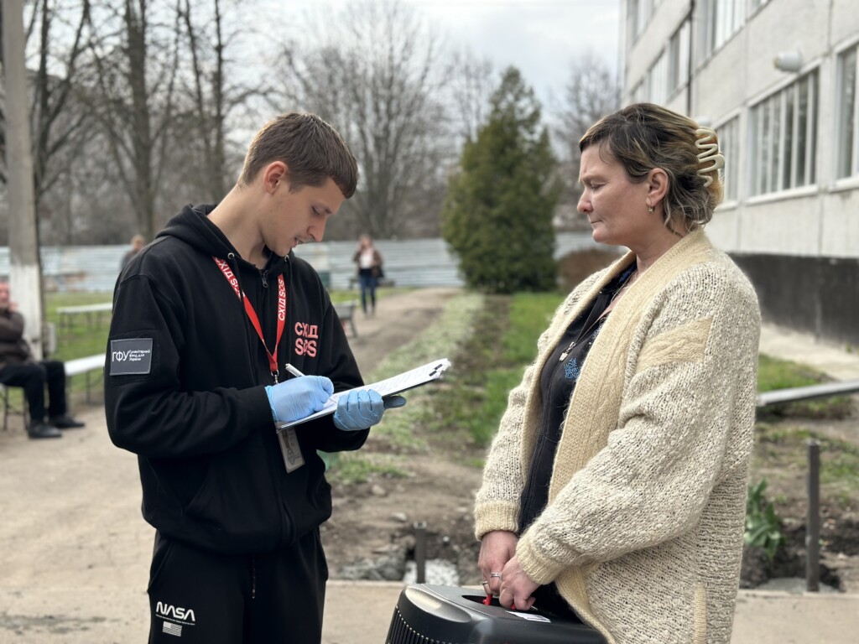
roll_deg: -0.7
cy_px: 322
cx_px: 430
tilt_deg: -4.0
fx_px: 1191
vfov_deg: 30.3
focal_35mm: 48
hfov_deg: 39.7
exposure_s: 1/843
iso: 80
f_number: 1.78
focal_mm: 6.86
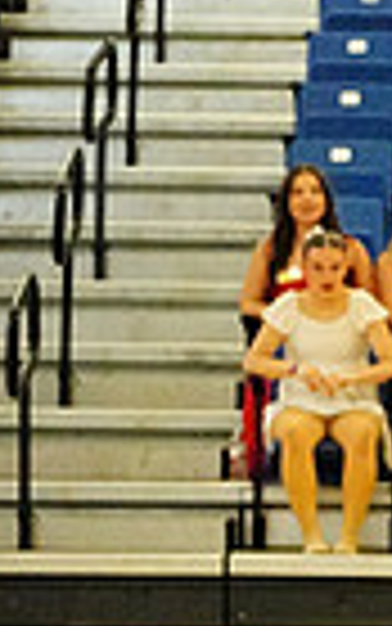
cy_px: 439
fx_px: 7172
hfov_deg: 3.1
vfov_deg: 5.0
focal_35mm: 420
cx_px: 1248
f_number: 2.8
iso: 25600
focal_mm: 99
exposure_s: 1/1600
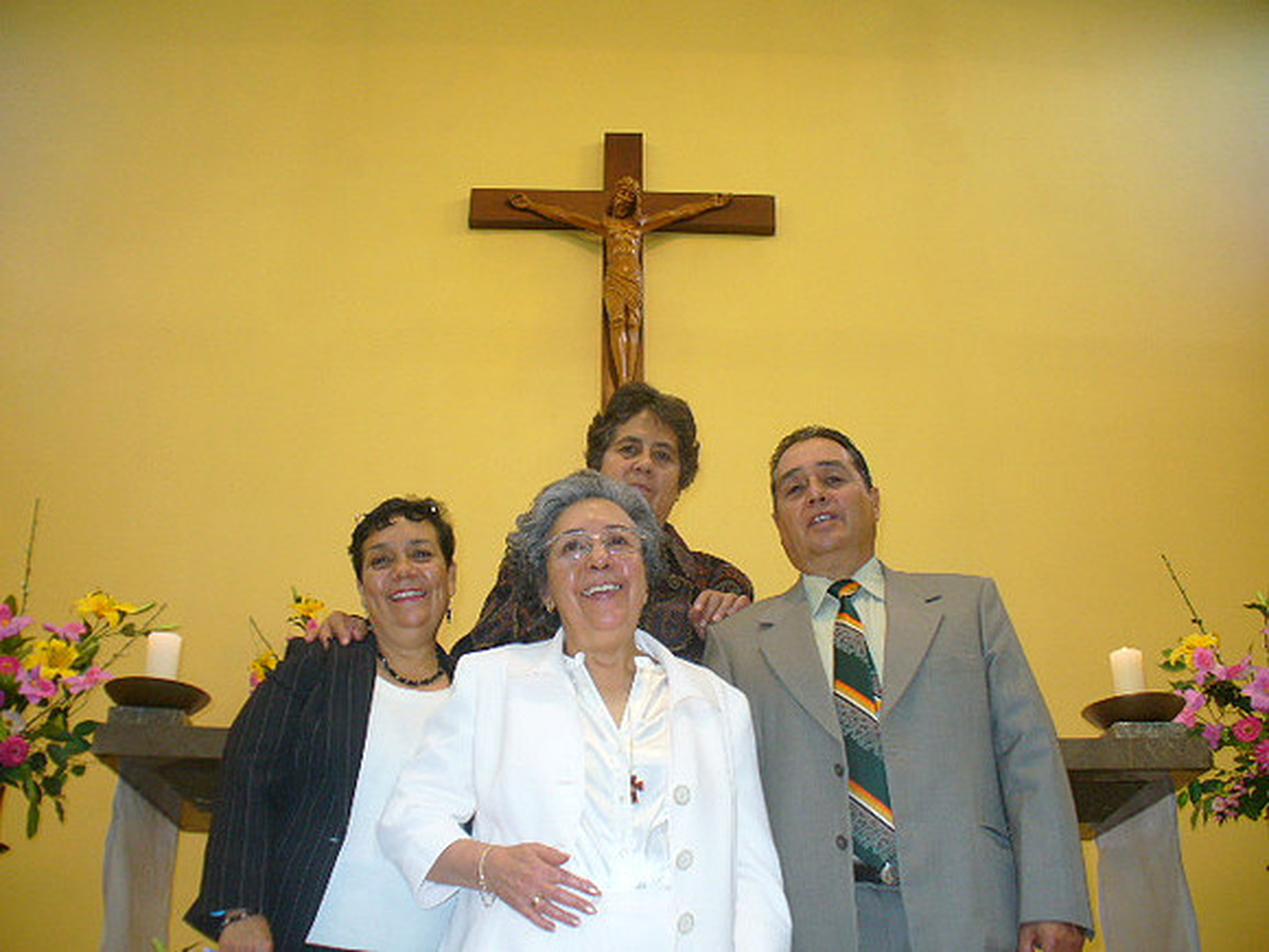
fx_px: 1356
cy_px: 476
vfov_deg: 38.7
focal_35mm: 37
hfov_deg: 50.1
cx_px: 634
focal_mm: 6.1
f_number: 2.8
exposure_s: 1/10
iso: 100
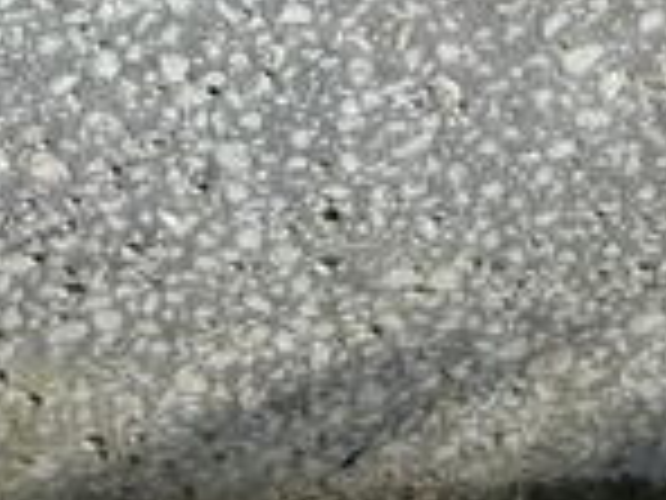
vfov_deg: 9.2
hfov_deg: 13.8
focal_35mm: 141
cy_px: -797
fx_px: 2713
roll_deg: -1.8
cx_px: -18
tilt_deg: -34.8
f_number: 1.5
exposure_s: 1/3460
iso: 50
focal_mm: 5.7
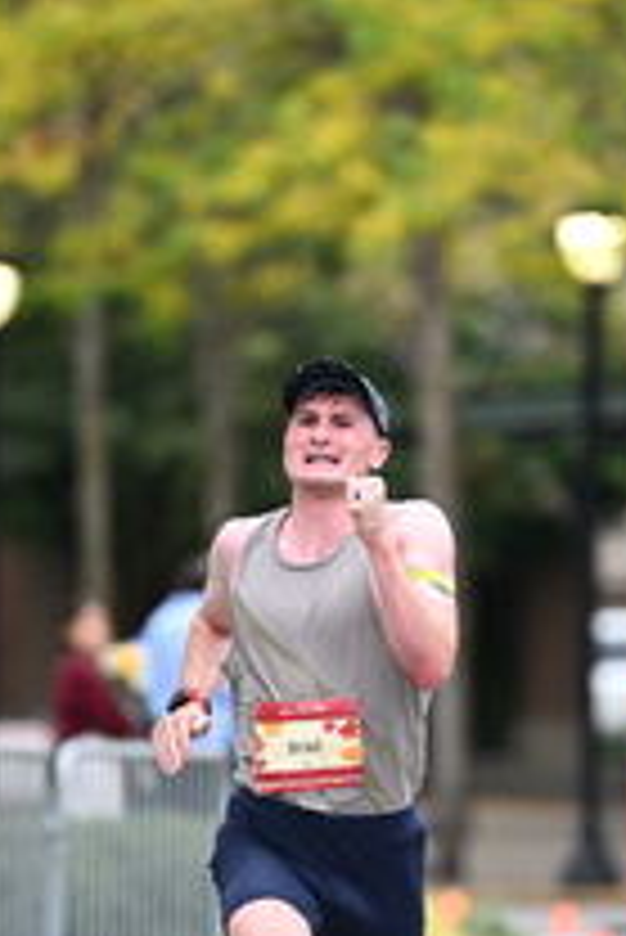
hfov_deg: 2.6
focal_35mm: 528
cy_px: 585
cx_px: 367
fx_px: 13748
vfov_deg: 3.9
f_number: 2.8
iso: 1600
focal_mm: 200
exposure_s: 1/800
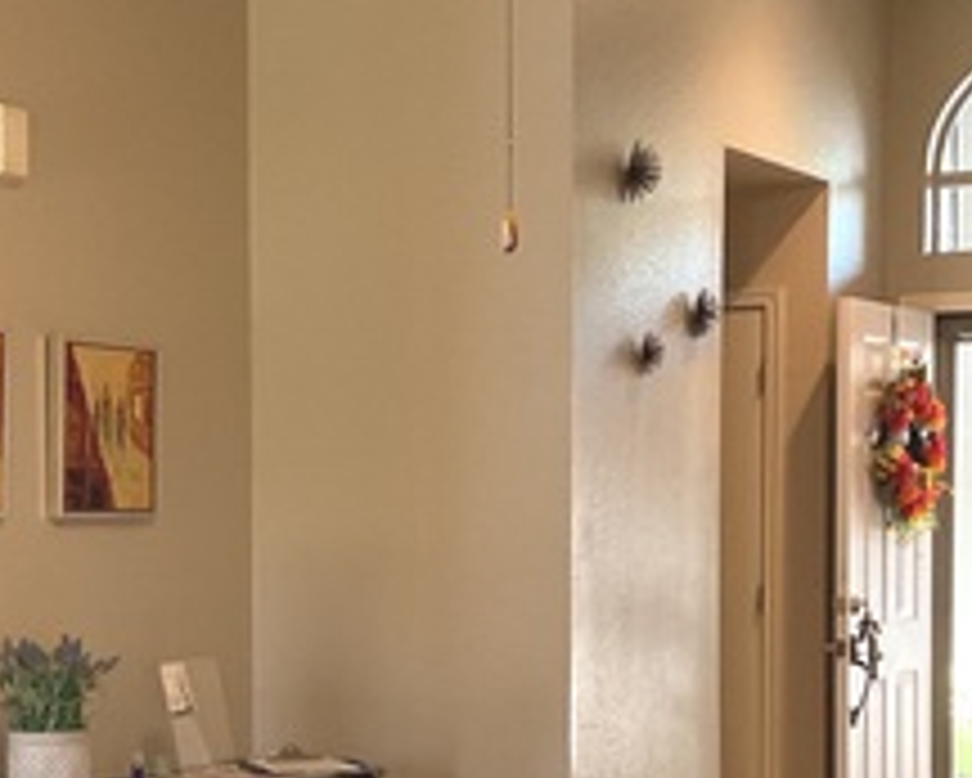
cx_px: 234
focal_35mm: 84
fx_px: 2418
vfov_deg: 18.1
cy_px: 616
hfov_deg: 22.5
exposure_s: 1/60
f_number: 1.8
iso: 125
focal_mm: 3
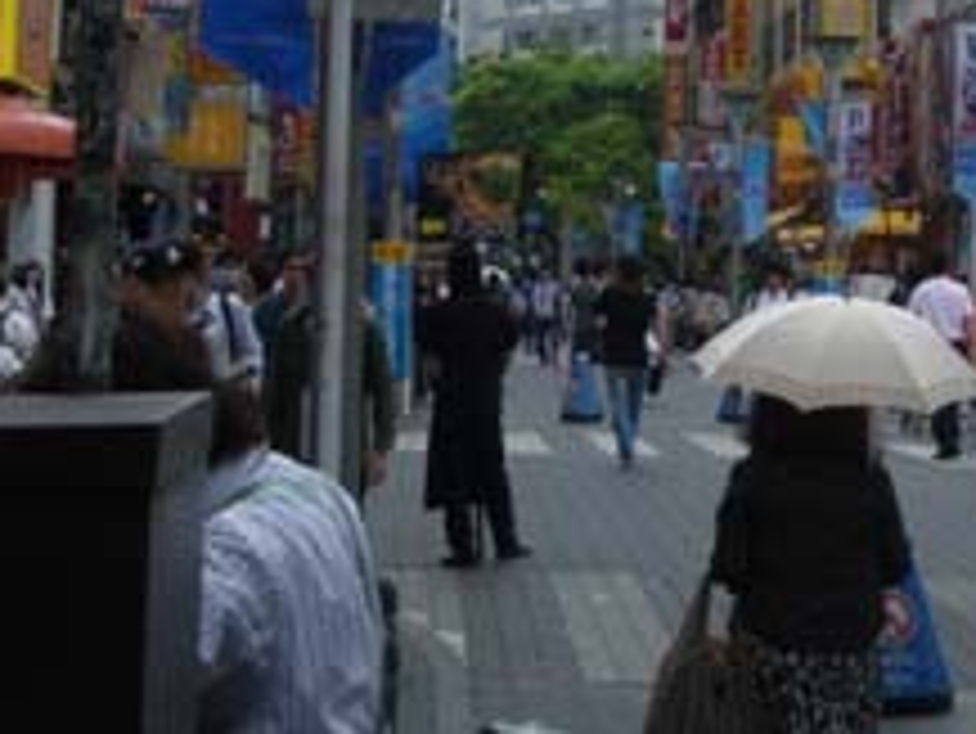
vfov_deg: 13.7
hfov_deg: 18.2
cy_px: -54
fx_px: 2990
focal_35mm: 106
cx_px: 931
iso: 64
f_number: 3.5
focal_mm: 6.3
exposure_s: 1/500
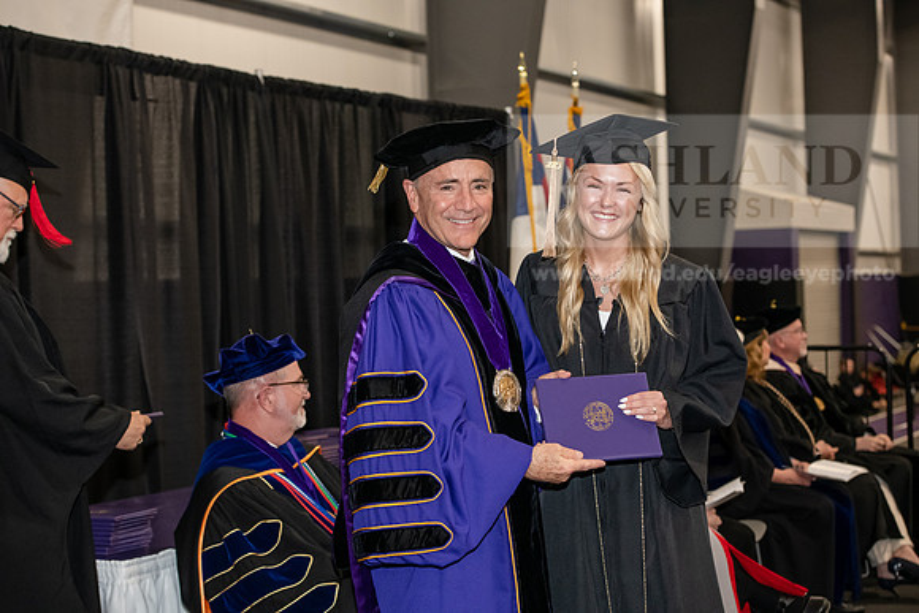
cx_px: 460
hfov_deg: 28.8
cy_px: 306
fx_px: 1787
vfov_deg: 19.5
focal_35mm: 70
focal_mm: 70
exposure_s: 1/200
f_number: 5
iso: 2500
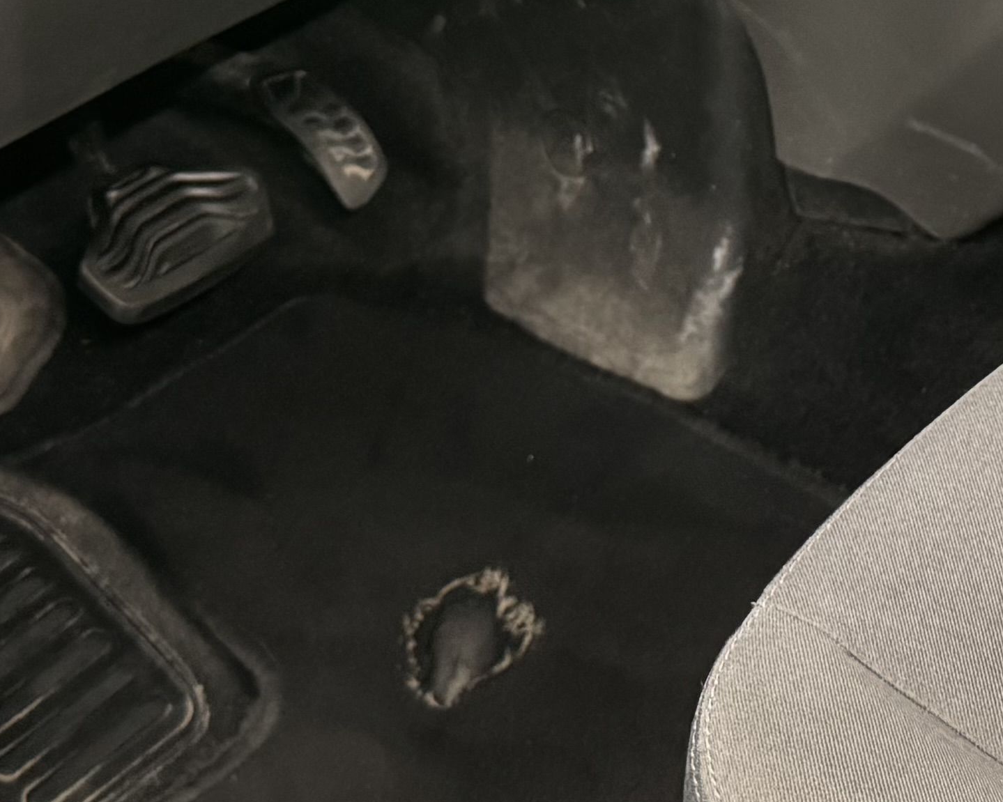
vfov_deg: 15.9
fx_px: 2761
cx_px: 898
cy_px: -160
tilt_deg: -27.7
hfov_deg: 20.2
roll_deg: -1.4
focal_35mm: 93
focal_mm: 6.76
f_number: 1.78
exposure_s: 1/50
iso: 500
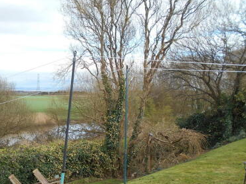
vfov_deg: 34.5
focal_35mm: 41
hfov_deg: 44.2
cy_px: 133
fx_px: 291
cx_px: 60
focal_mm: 4.6
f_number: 3.2
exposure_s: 1/250
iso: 80
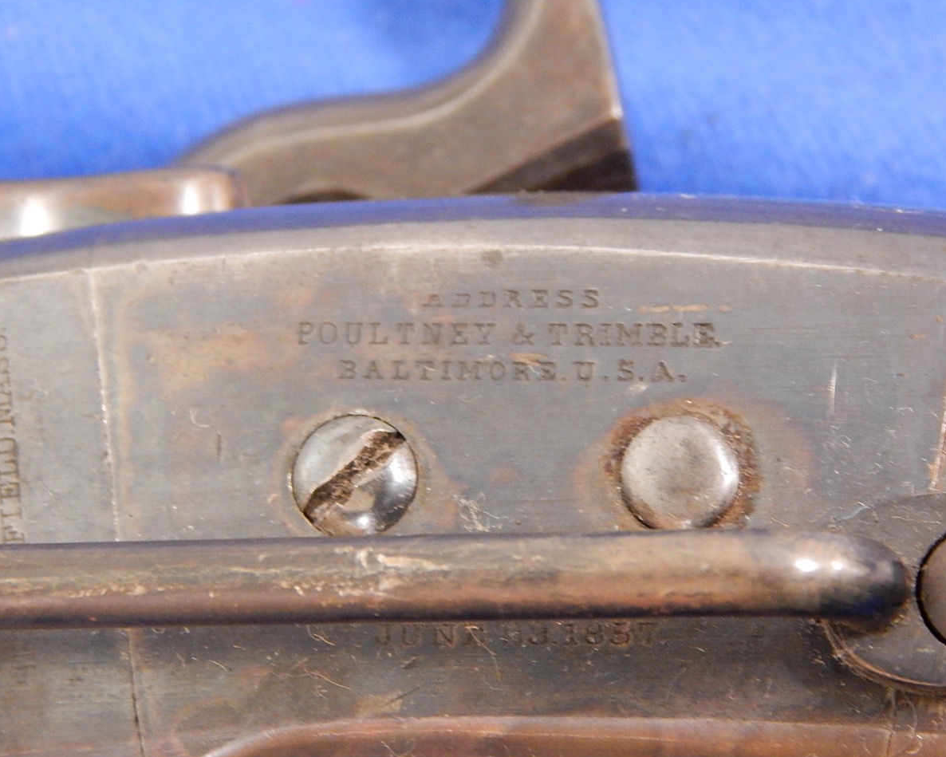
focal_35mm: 98
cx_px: 471
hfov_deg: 19.6
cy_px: 379
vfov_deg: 15.7
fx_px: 2744
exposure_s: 1/6
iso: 800
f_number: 4.4
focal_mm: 16.6
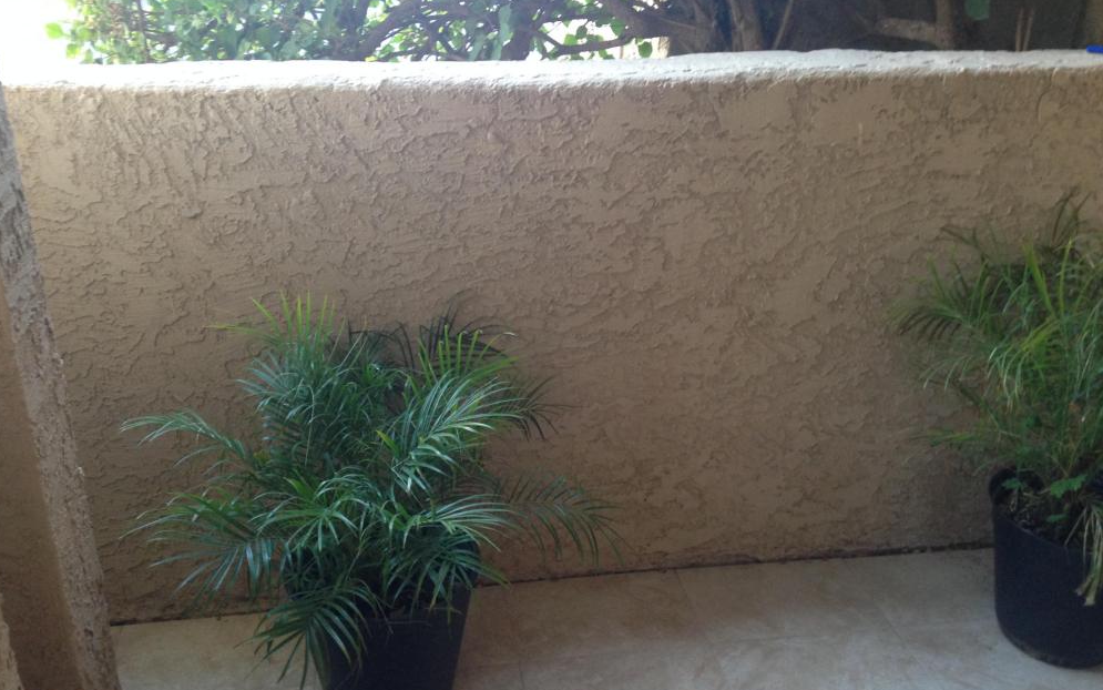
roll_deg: +1.1
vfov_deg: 35.3
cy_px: 369
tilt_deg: -25.2
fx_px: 1082
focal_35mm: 36
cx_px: 537
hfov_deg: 54.0
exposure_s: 1/20
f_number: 2.4
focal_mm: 4.12
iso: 160
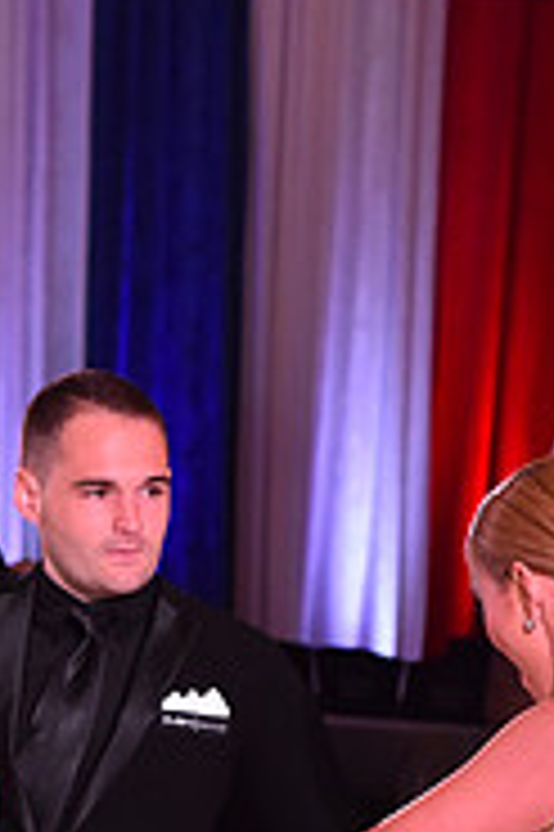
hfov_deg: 5.3
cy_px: 989
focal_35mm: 257
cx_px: 322
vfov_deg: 7.9
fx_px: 5943
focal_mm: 82
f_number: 6.3
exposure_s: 1/320
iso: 2500
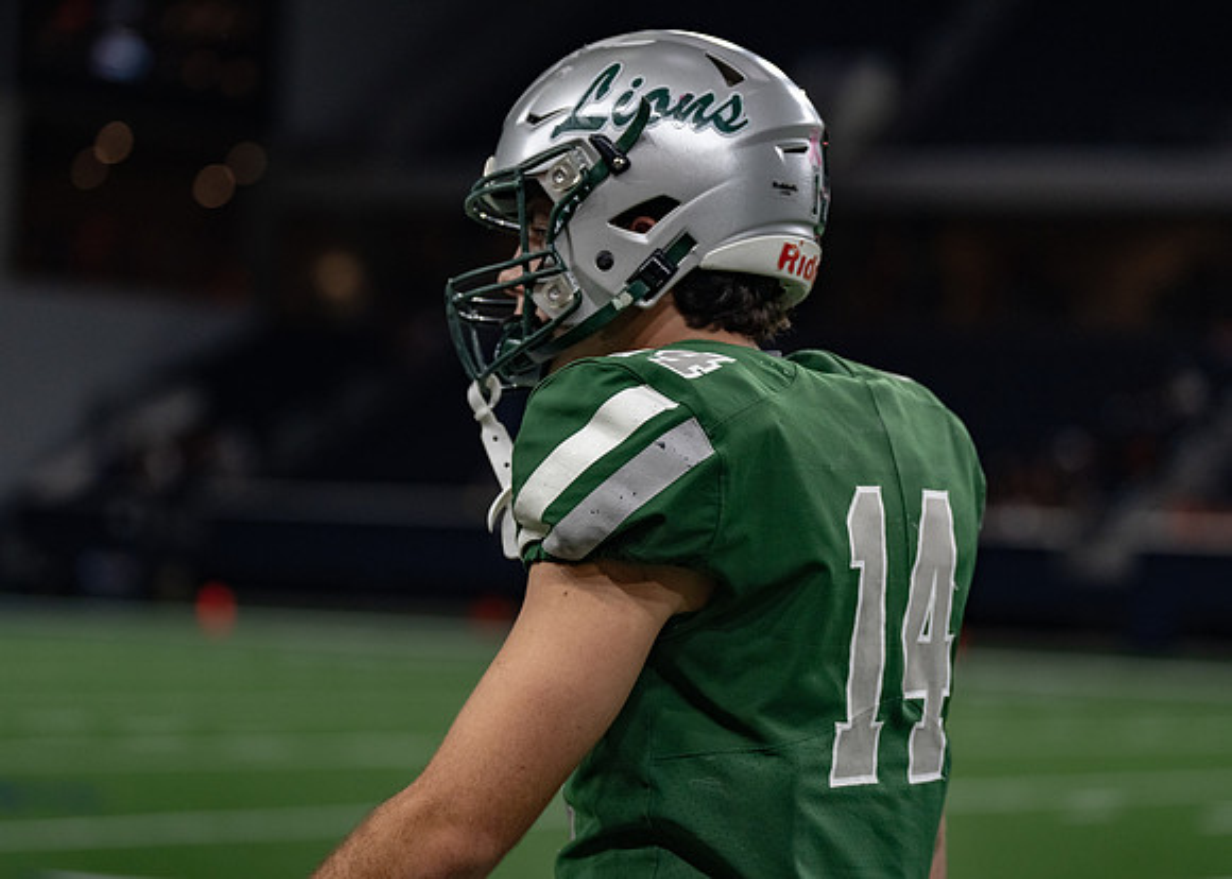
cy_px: 440
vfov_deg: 12.2
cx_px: 616
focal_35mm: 118
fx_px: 4122
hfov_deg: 17.0
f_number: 2.8
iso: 3200
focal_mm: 109
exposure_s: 1/1000
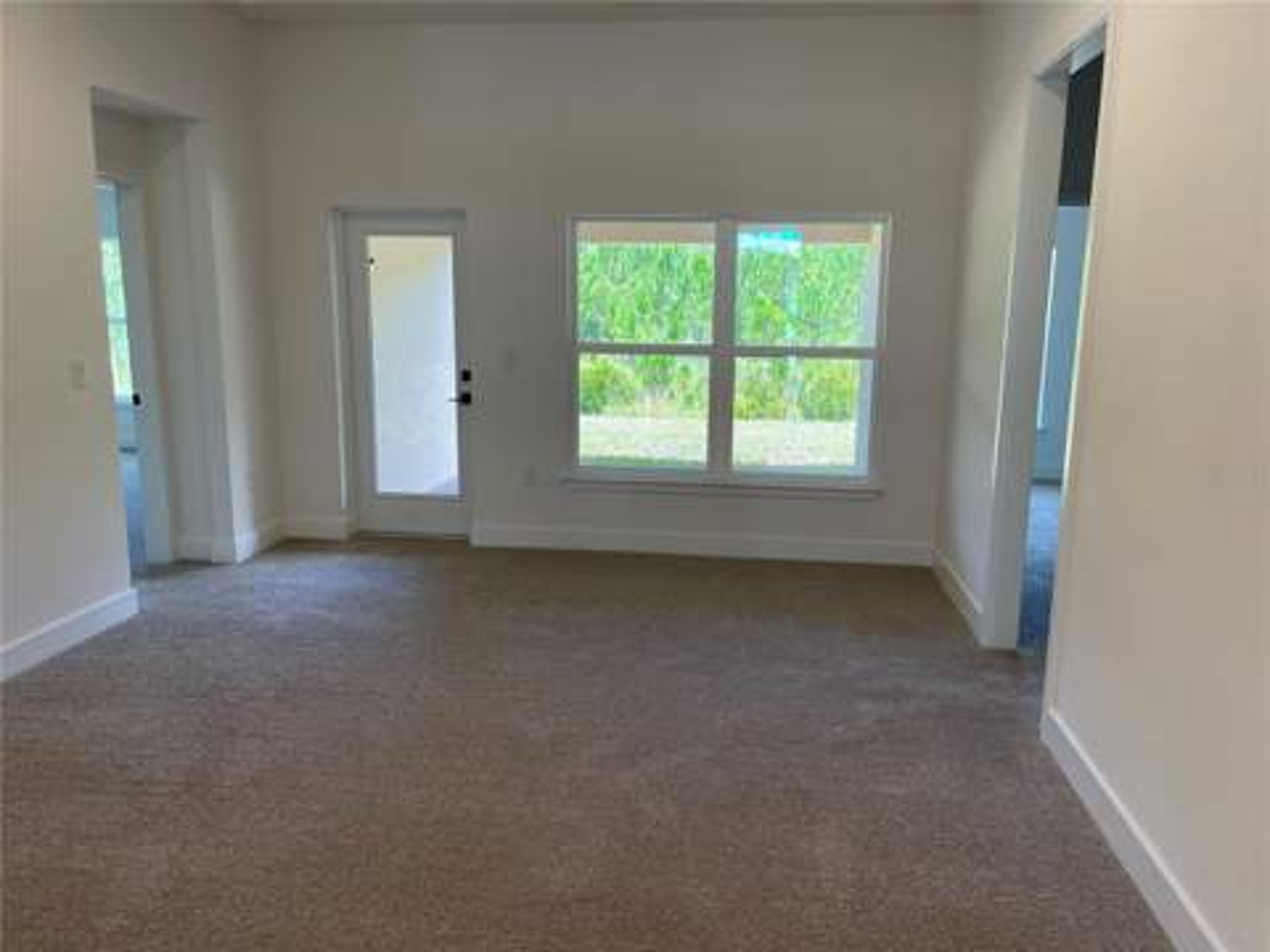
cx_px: 635
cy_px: 476
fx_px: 917
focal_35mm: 25
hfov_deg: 69.4
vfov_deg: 54.9
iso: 64
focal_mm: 5.1
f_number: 1.6
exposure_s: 1/120
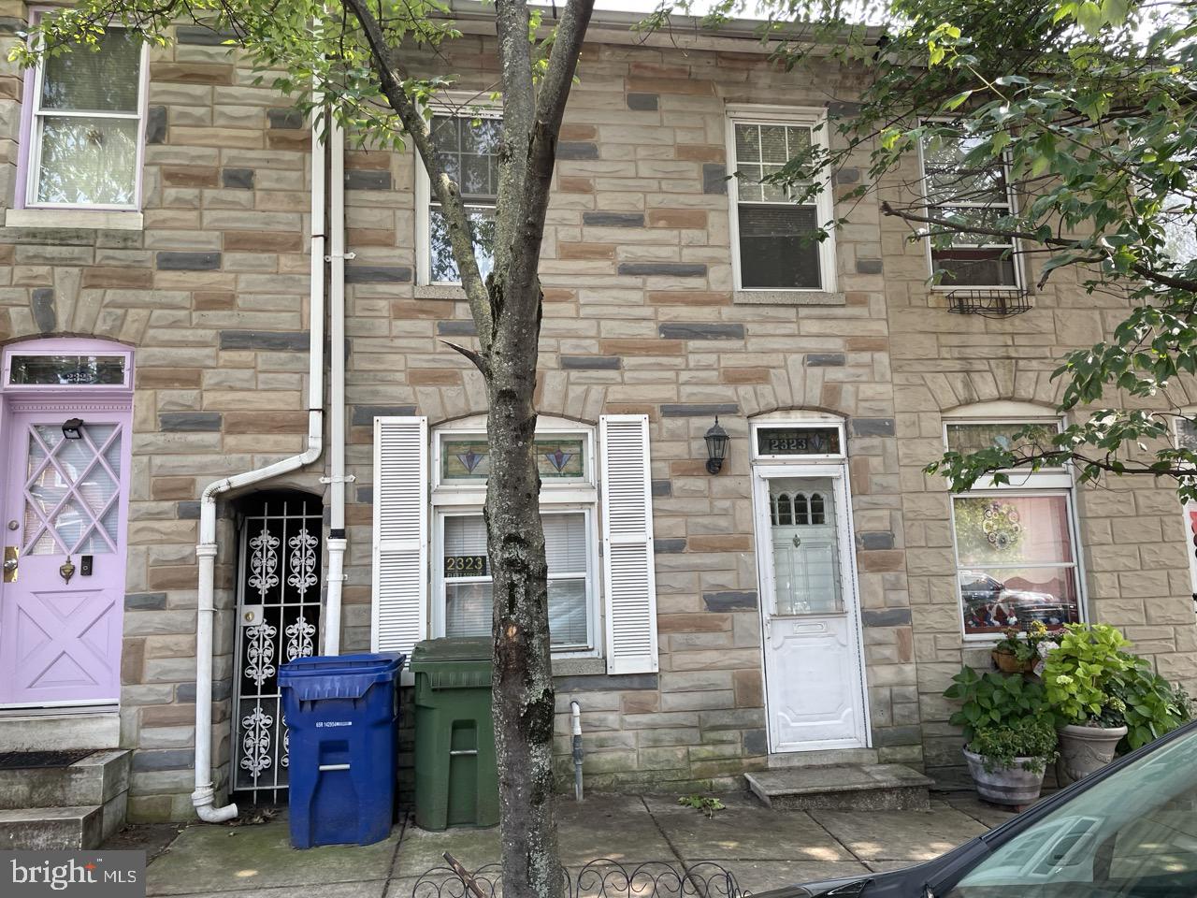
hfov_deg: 67.3
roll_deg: +2.1
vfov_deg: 53.1
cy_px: 449
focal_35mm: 26
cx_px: 598
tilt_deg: +8.9
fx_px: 899
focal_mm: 4.2
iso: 32
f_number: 1.6
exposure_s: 1/193
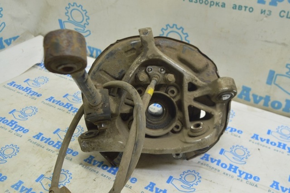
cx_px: 145
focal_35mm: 39
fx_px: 314
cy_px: 96
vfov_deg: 34.1
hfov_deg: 49.6
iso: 400
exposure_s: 1/20
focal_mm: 26
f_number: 5.6
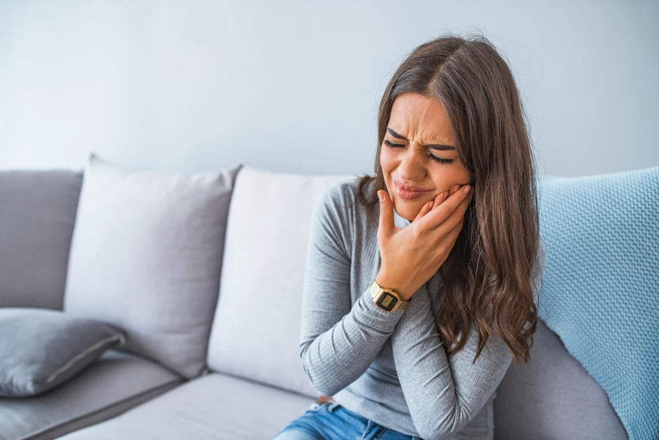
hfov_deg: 54.4
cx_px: 330
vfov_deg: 37.9
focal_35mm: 35
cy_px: 220
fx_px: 641
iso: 250
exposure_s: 1/100
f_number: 2.5
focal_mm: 35
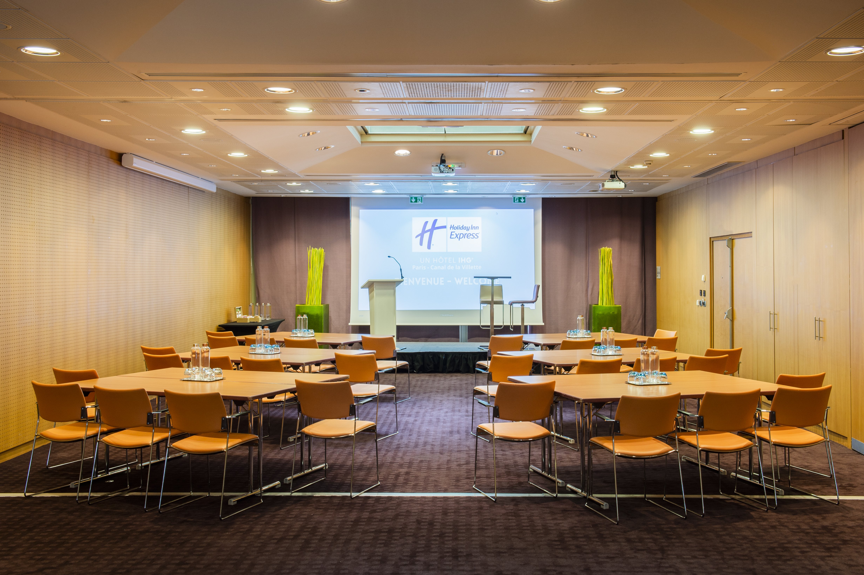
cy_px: 288
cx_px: 432
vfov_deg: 37.8
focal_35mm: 35
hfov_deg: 54.5
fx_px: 840
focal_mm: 35
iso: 200
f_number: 16
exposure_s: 1
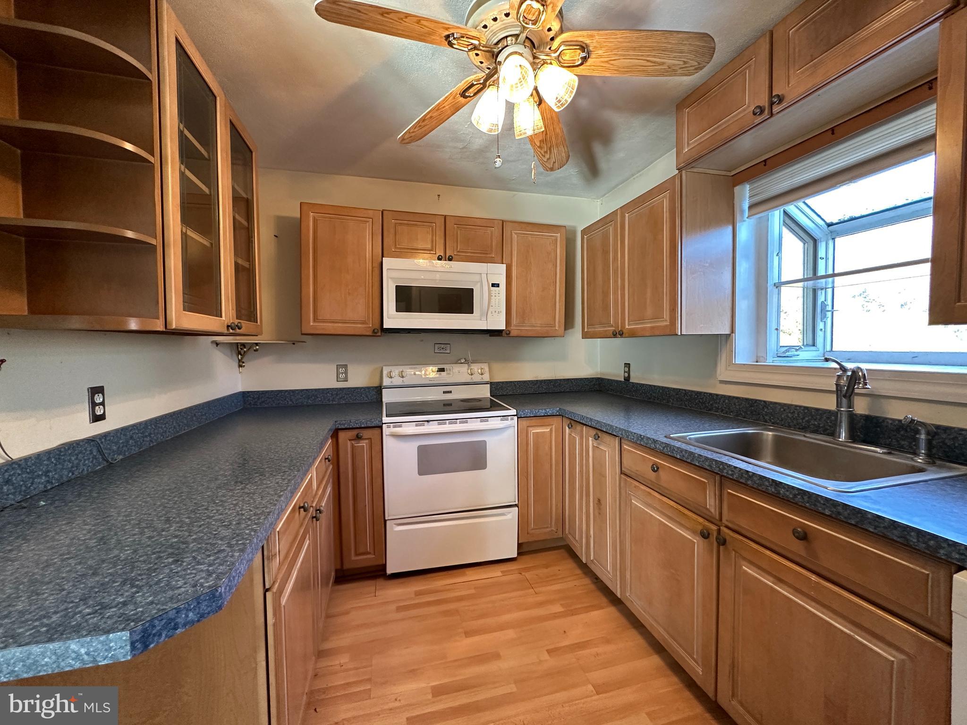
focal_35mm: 14
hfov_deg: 102.1
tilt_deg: -2.4
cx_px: 484
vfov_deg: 85.7
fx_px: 391
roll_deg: +0.6
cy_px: 362
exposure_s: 1/60
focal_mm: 2.22
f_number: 2.2
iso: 320
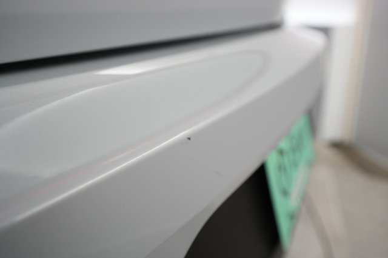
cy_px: 129
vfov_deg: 46.4
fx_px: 302
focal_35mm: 28
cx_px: 194
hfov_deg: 65.5
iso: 1000
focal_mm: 28
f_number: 4.5
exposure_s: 1/100
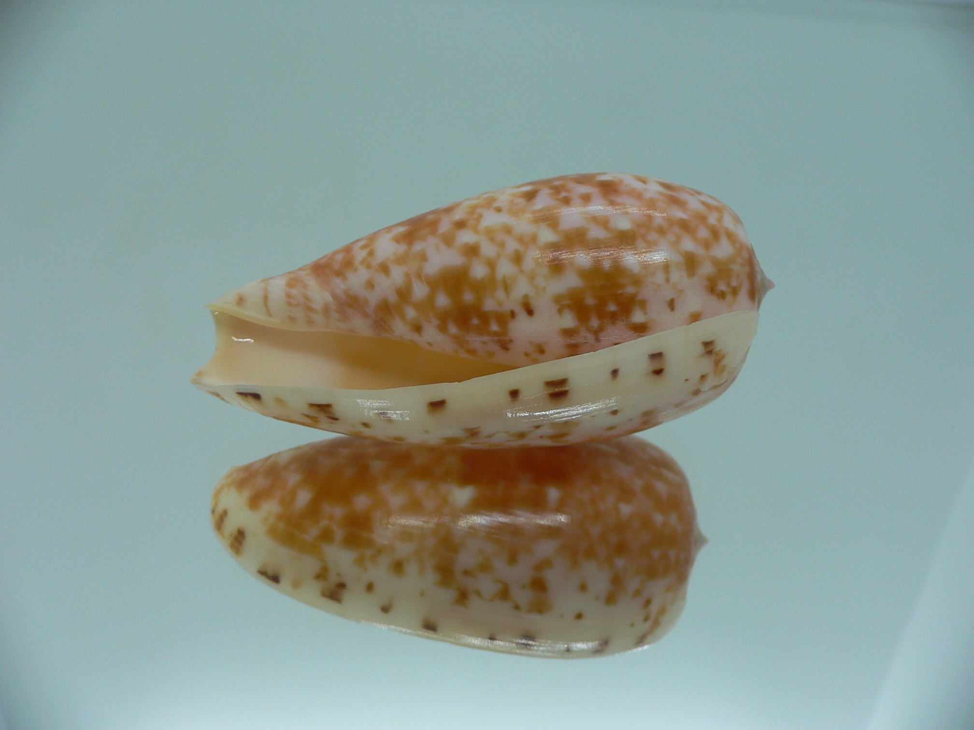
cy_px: 365
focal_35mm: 35
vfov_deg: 40.7
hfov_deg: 52.6
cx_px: 487
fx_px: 985
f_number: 2.8
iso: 80
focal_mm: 4.6
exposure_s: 1/60
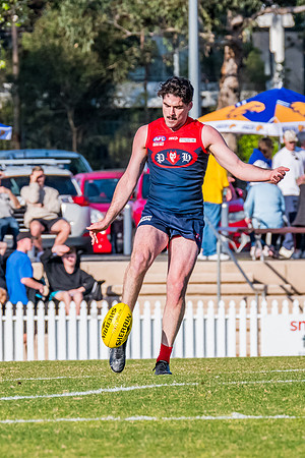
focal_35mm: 846
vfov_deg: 2.4
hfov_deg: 1.6
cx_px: 179
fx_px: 10745
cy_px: 170
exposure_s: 1/1600
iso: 800
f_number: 10
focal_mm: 330
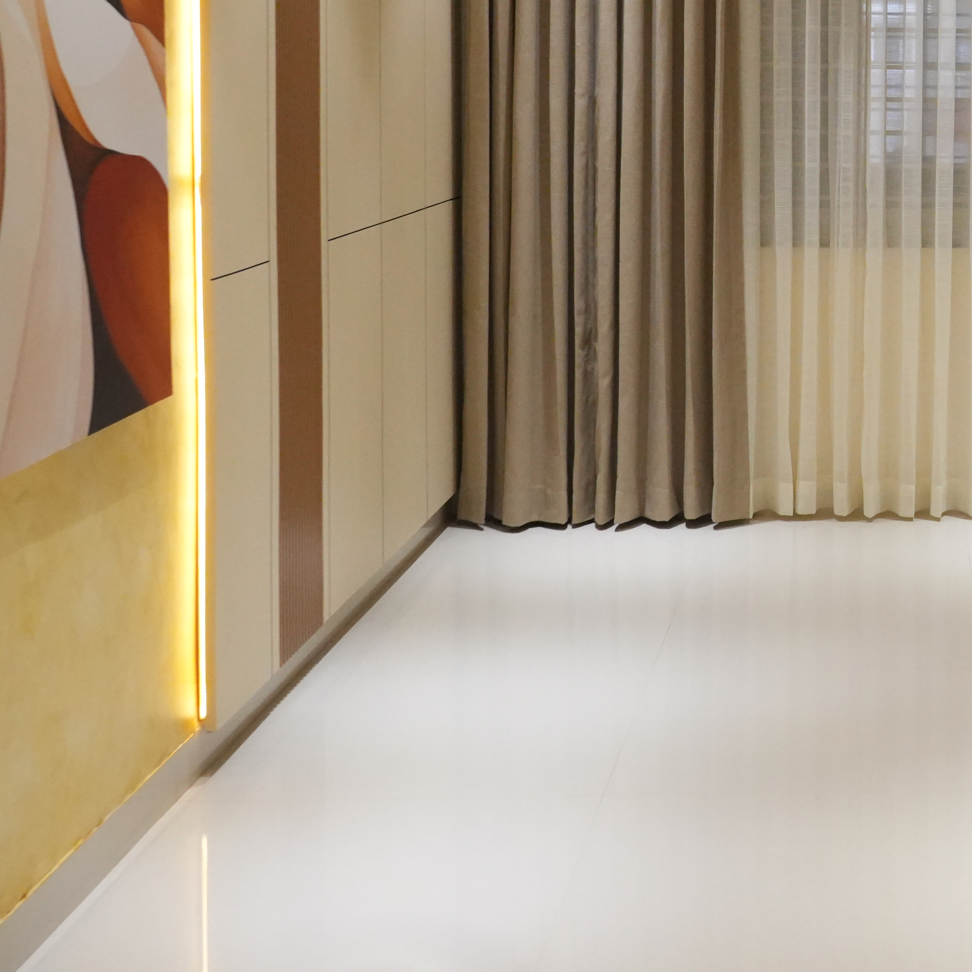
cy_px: 148
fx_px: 1938
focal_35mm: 61
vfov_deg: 27.4
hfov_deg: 26.2
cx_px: 1045
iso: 6400
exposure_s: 1/400
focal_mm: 28
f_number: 7.1
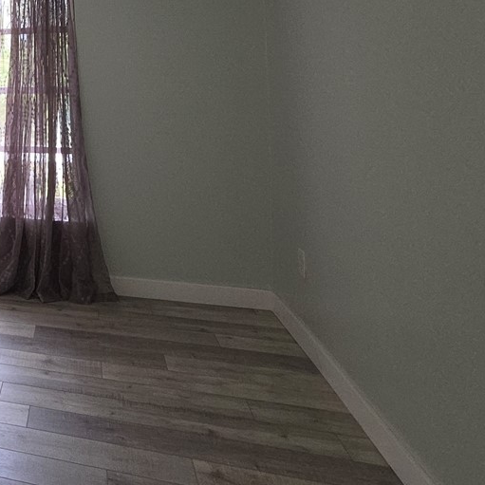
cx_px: -151
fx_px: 571
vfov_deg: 42.4
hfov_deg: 33.3
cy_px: 52
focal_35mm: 36
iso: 80
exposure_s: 1/60
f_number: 2.2
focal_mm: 2.2
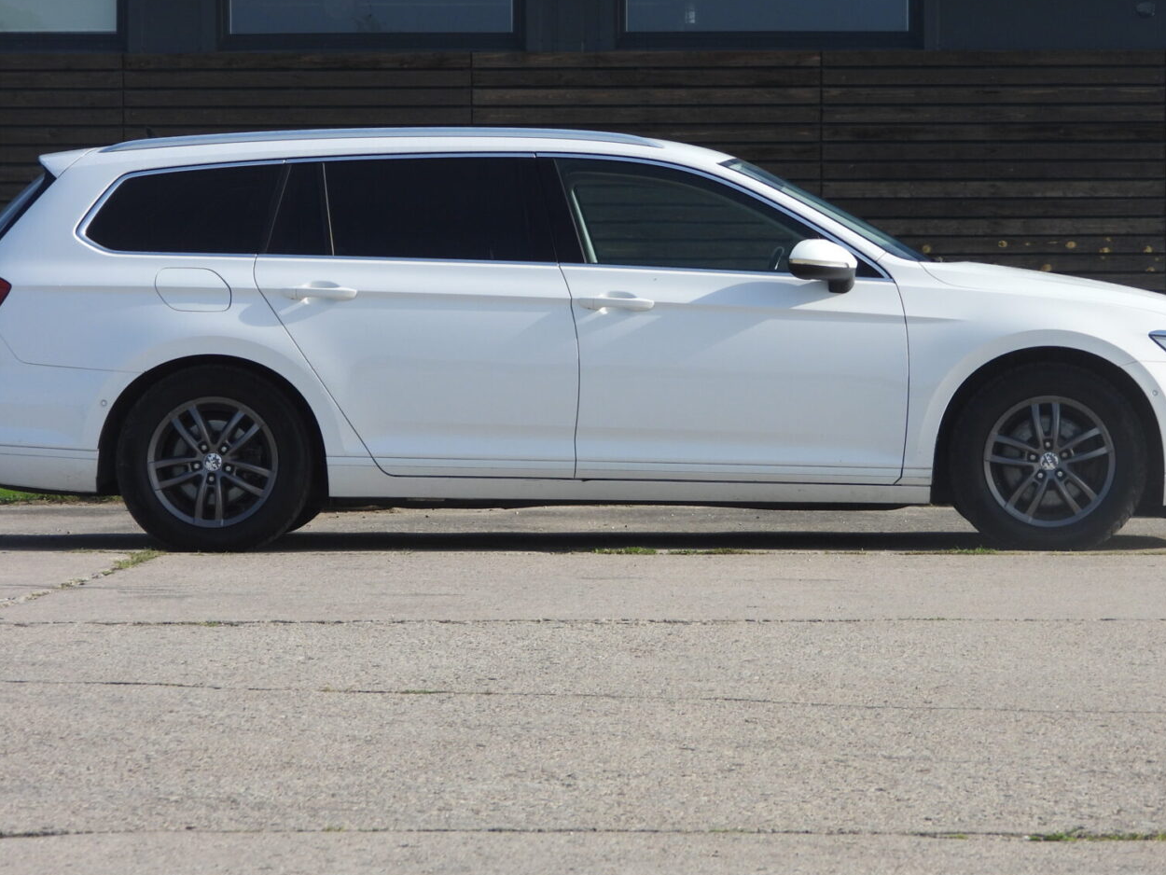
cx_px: 596
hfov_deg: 11.4
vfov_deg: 8.6
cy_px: 382
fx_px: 5828
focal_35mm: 173
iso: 100
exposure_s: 1/200
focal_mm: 24.3
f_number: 4
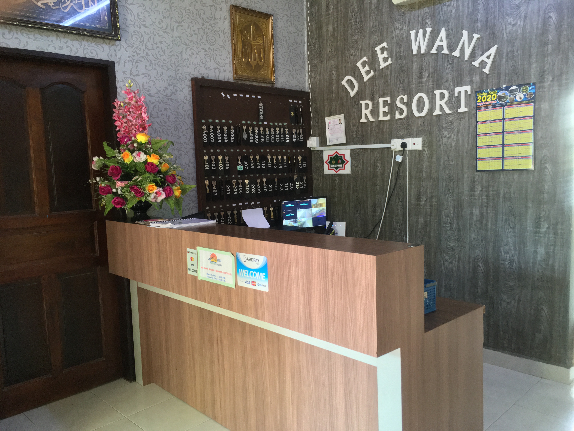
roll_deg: +3.2
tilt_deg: -5.2
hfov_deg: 61.7
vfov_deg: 48.2
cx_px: 287
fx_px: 481
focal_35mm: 29
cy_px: 216
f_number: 2.2
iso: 200
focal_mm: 4.15
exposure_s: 1/25
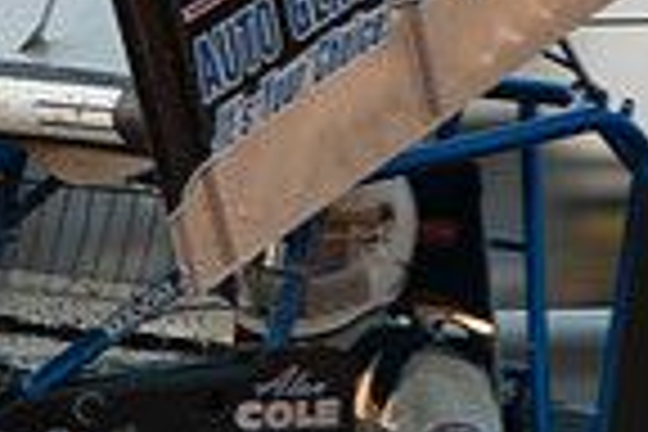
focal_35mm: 1208
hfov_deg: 1.7
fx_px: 21742
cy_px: 194
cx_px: -68
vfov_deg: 1.1
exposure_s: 1/400
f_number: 3.5
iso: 100
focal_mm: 200
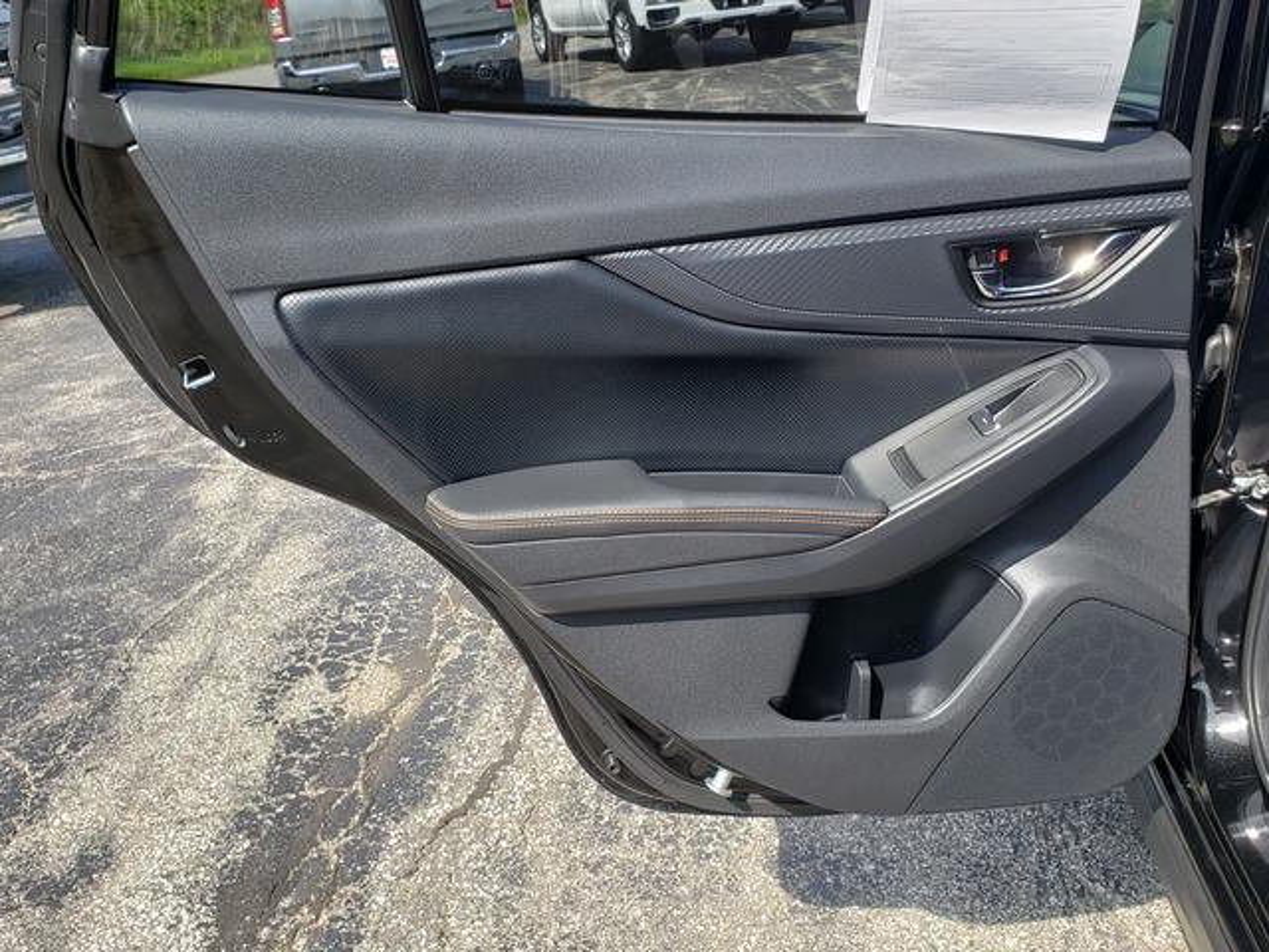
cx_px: 634
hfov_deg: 67.3
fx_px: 953
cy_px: 476
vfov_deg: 53.1
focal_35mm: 26
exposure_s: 1/544
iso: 50
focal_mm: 4.3
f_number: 2.4
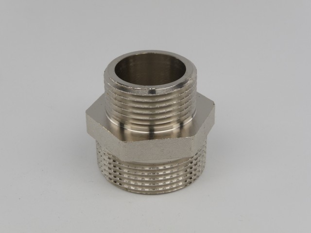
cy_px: 116
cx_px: 156
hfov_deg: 31.2
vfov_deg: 23.7
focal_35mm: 62
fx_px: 557
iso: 100
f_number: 4.5
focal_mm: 10.5
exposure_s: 1/1000
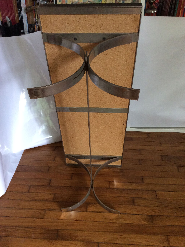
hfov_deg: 44.1
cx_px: 92
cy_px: 124
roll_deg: +0.1
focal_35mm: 32
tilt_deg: -32.2
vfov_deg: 56.9
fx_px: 229
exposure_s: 1/25
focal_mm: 3.3
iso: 160
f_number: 2.4
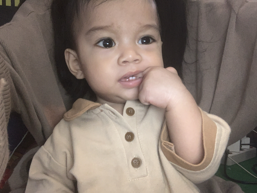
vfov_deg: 44.2
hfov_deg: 56.8
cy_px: 96
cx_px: 128
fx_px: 238
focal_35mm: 32
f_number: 2.2
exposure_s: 1/30
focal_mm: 2.87
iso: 200
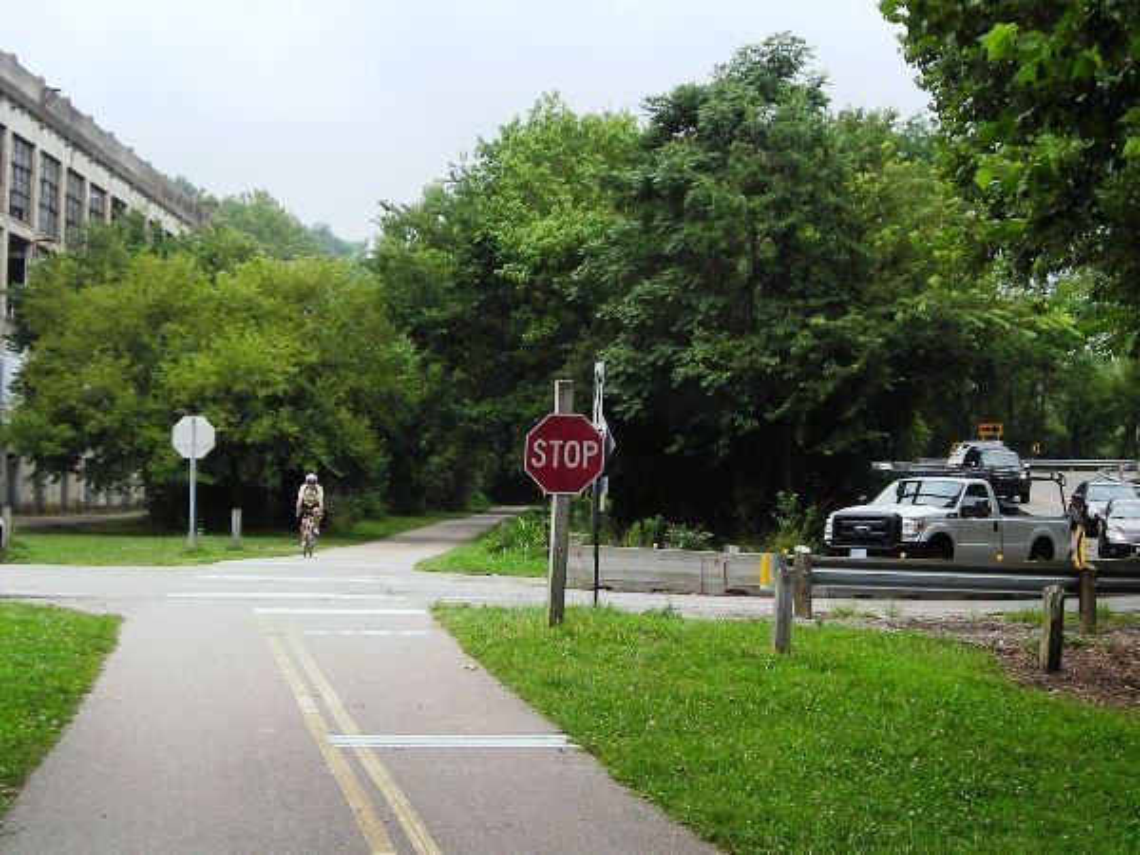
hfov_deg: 49.0
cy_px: 428
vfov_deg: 37.7
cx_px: 570
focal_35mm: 38
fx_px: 1251
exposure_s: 1/240
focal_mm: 6.3
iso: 50
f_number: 3.2
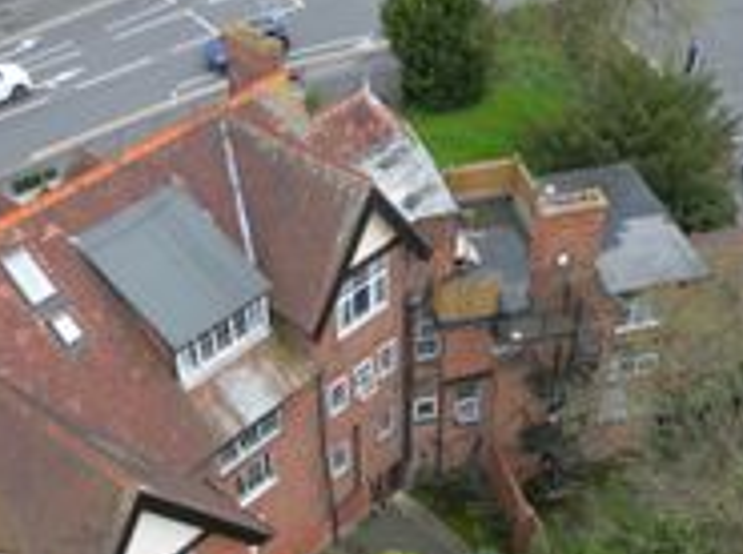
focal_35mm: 52
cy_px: 514
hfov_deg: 36.9
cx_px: 402
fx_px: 1114
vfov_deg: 26.8
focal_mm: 6.72
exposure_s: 1/500
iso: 100
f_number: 1.7
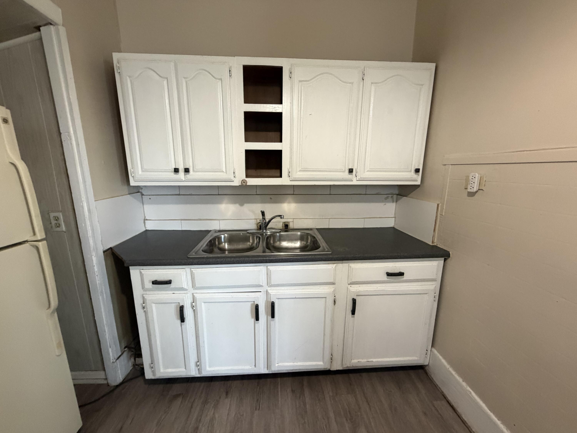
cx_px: 288
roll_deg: -0.5
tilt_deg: -13.1
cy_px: 216
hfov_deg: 102.1
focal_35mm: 14
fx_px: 233
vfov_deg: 85.7
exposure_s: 1/60
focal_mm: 2.22
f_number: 2.2
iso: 400
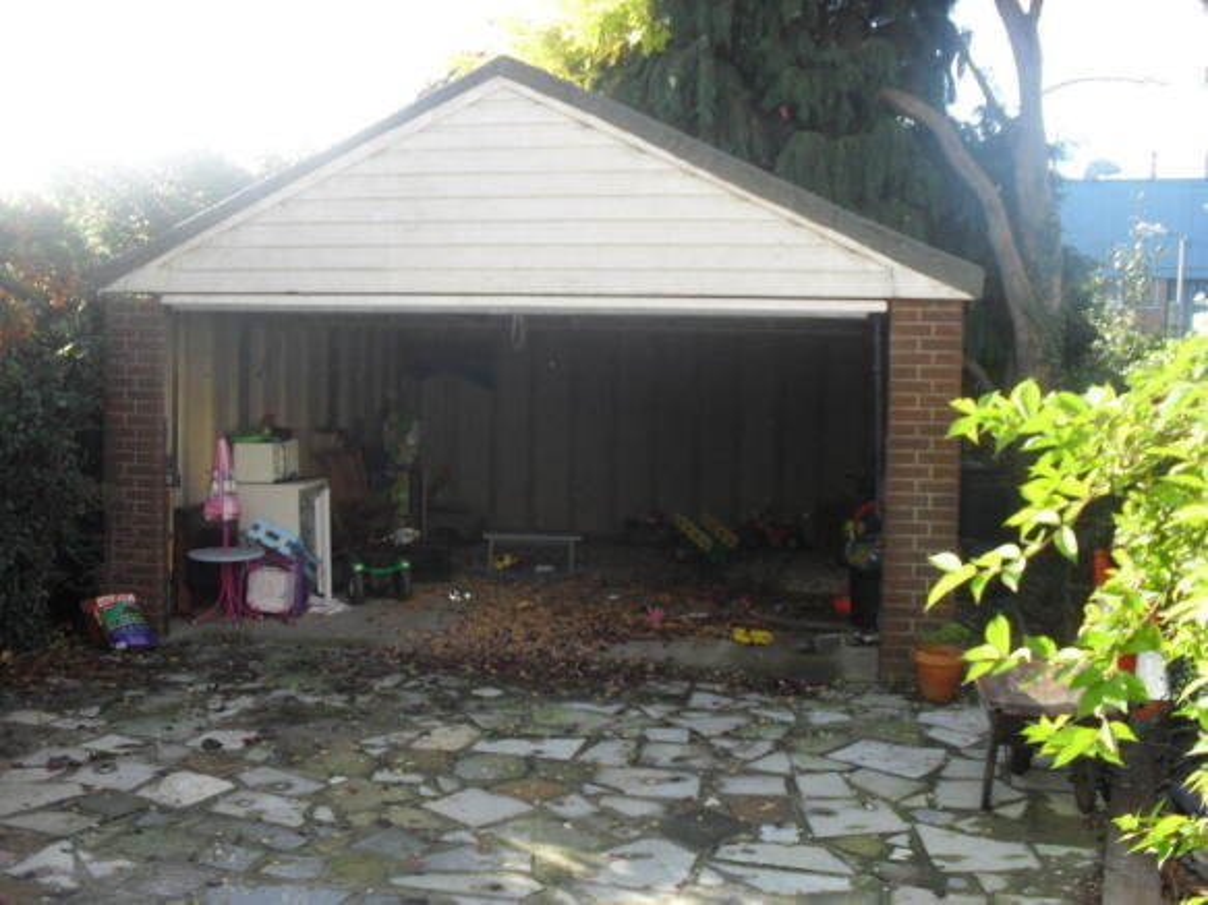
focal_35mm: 35
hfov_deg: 52.6
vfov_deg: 40.7
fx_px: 1221
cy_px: 452
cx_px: 604
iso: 100
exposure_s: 1/180
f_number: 3.2
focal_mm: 6.3
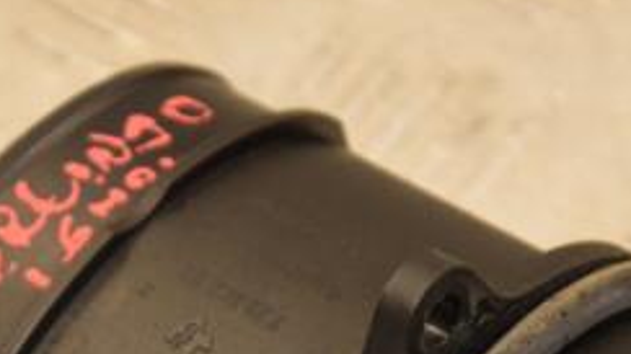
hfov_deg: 5.3
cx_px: 145
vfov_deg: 3.0
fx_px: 6795
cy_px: 488
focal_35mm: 406
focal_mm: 105
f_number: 5.6
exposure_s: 1/125
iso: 800
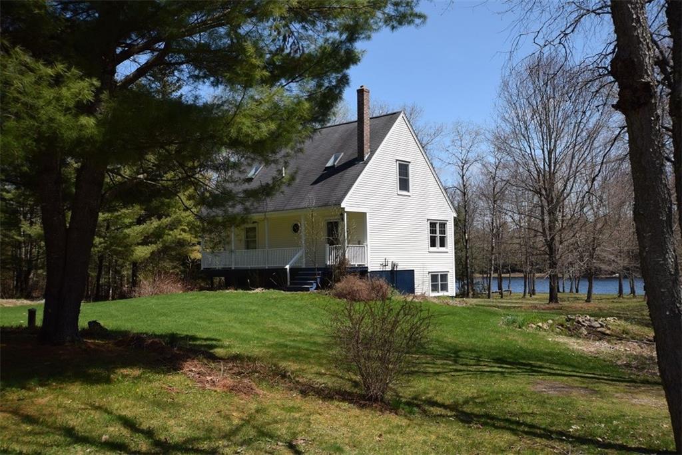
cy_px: 228
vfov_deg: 36.9
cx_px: 341
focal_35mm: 36
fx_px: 682
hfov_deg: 53.1
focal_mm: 24
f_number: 7.1
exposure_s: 1/200
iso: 100
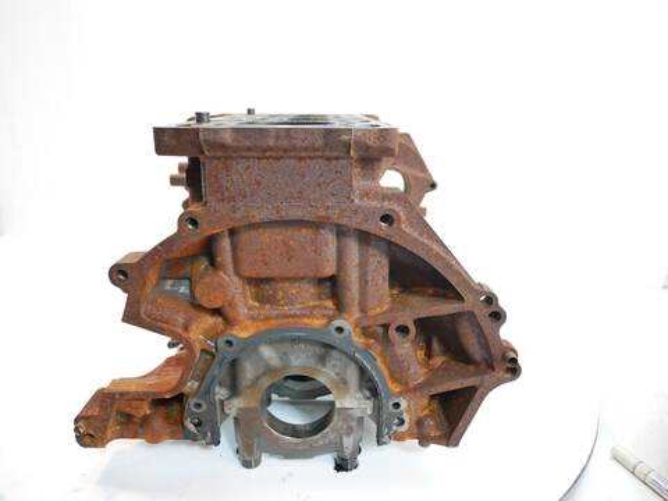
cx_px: 334
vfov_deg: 56.8
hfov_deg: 71.6
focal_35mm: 24
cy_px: 250
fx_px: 463
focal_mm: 12
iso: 640
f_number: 3.5
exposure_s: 1/60
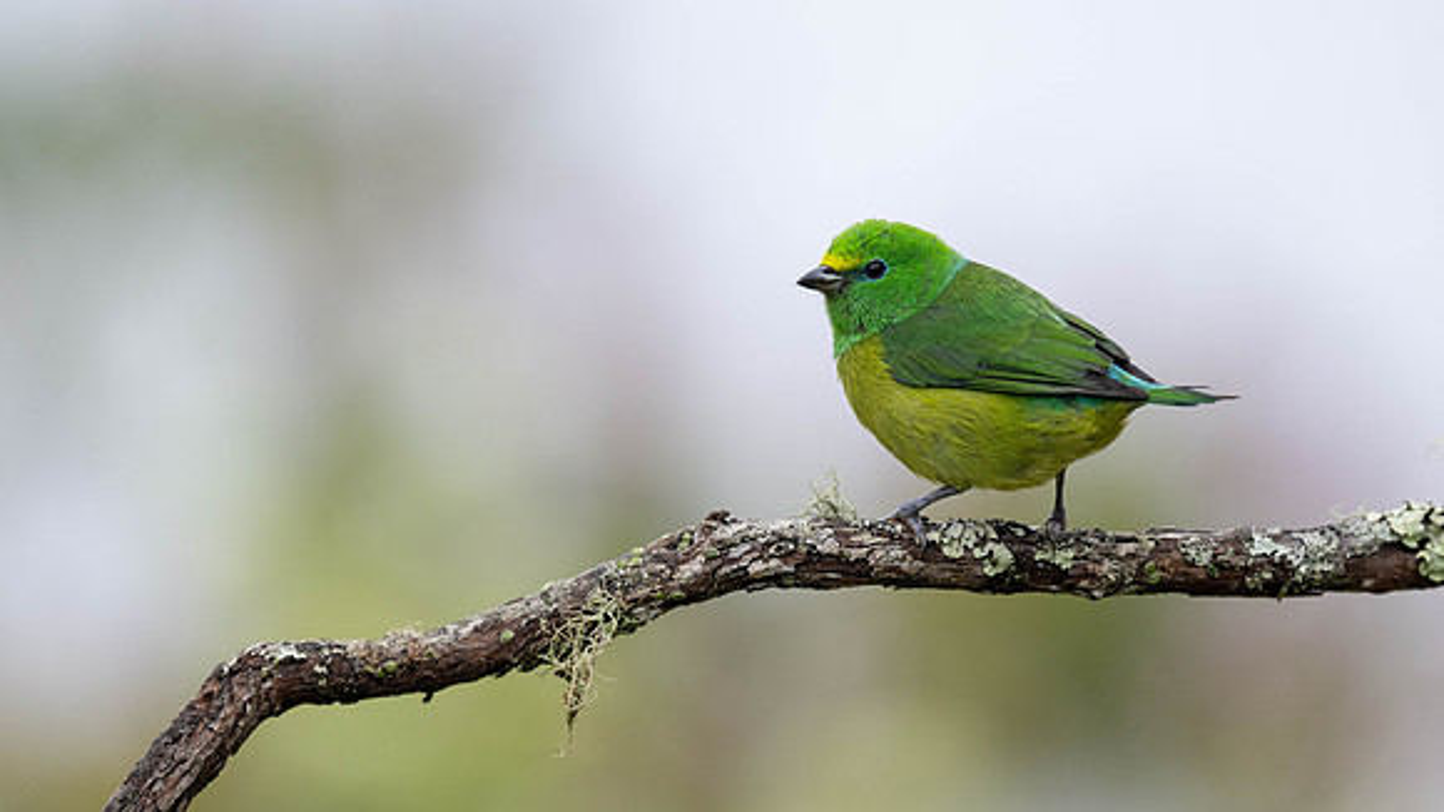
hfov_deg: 3.7
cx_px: 719
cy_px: 351
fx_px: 22502
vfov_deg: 2.1
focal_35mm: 588
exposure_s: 1/1600
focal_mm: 400
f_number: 2.8
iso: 220
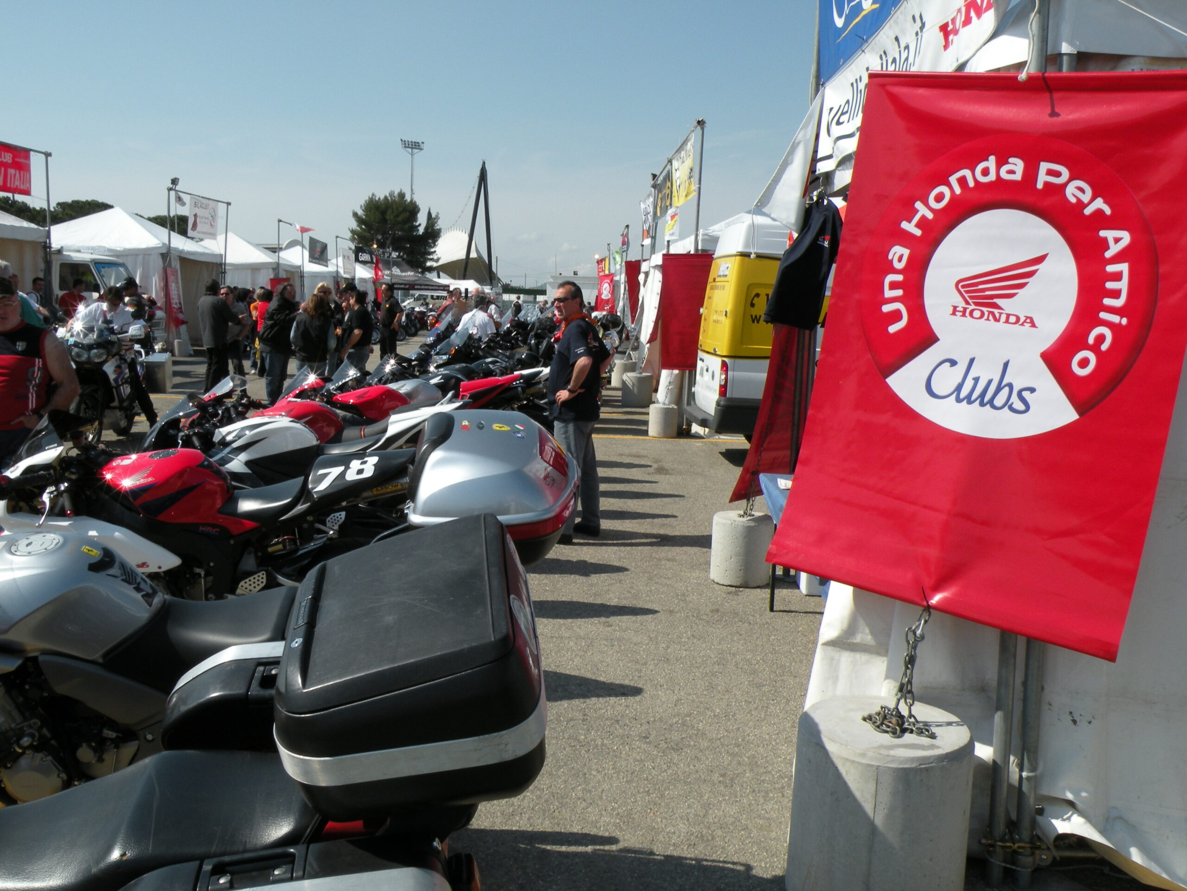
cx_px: 594
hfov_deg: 55.4
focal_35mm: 33
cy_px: 446
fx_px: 1132
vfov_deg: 42.9
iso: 64
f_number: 7.1
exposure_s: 1/294
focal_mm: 5.8
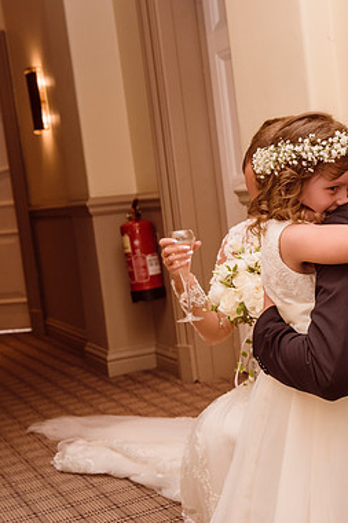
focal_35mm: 58
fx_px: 842
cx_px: 351
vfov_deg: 34.5
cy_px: 262
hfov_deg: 22.4
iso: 500
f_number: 5.6
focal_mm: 38
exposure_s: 1/80
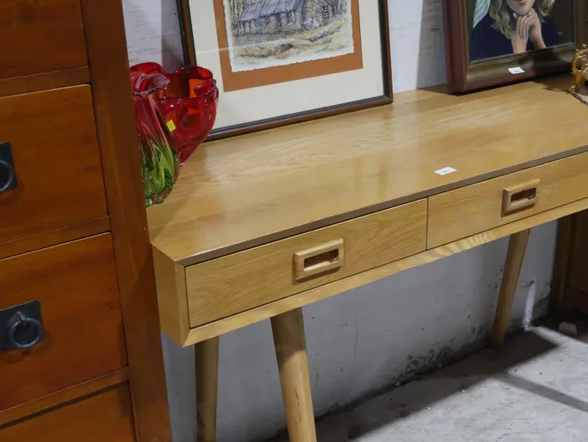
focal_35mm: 55
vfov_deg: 26.5
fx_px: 935
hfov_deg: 34.4
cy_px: 263
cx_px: 415
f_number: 4.1
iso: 400
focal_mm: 19
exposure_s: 1/60
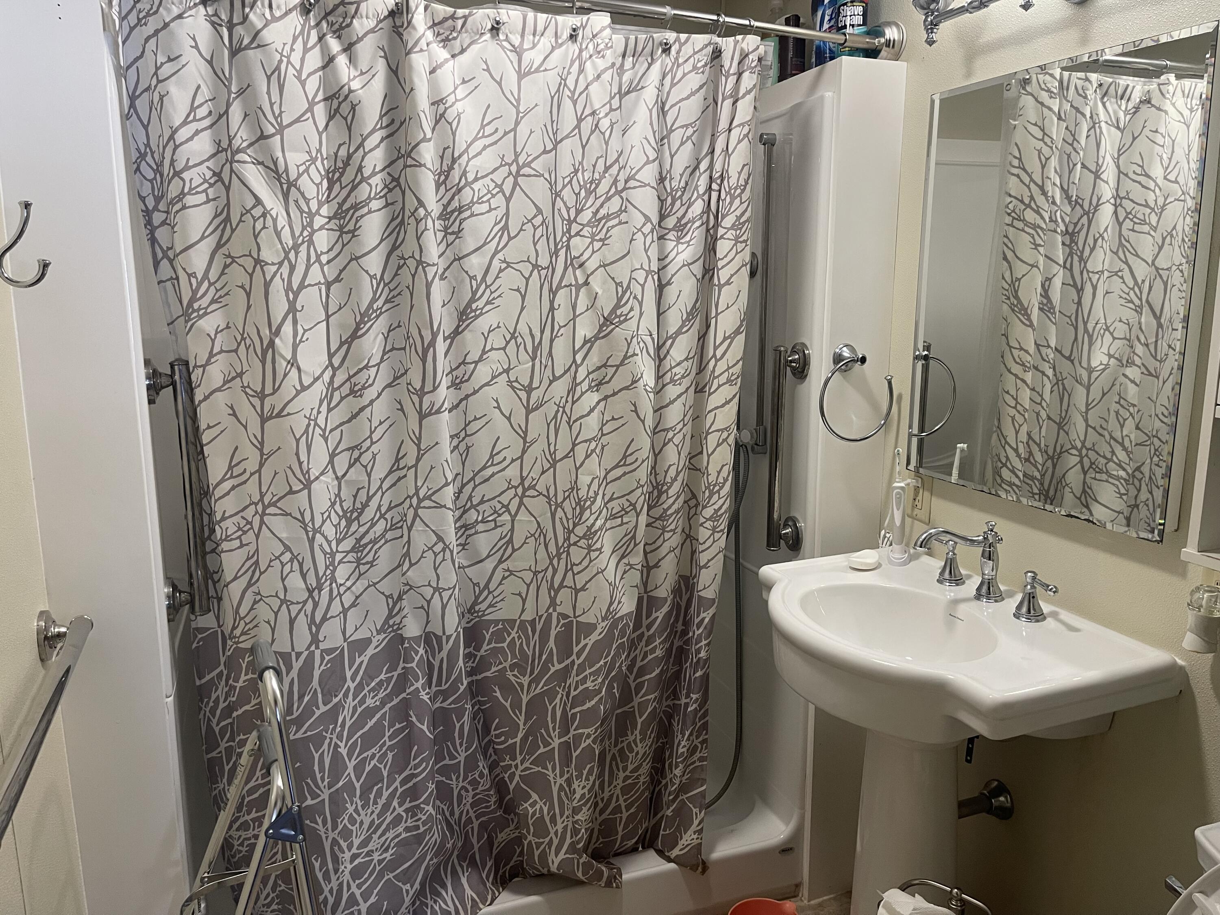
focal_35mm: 25
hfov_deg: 69.4
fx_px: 881
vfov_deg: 54.9
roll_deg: -0.4
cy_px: 458
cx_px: 610
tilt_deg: -10.7
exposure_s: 1/60
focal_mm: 5.1
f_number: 1.6
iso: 200
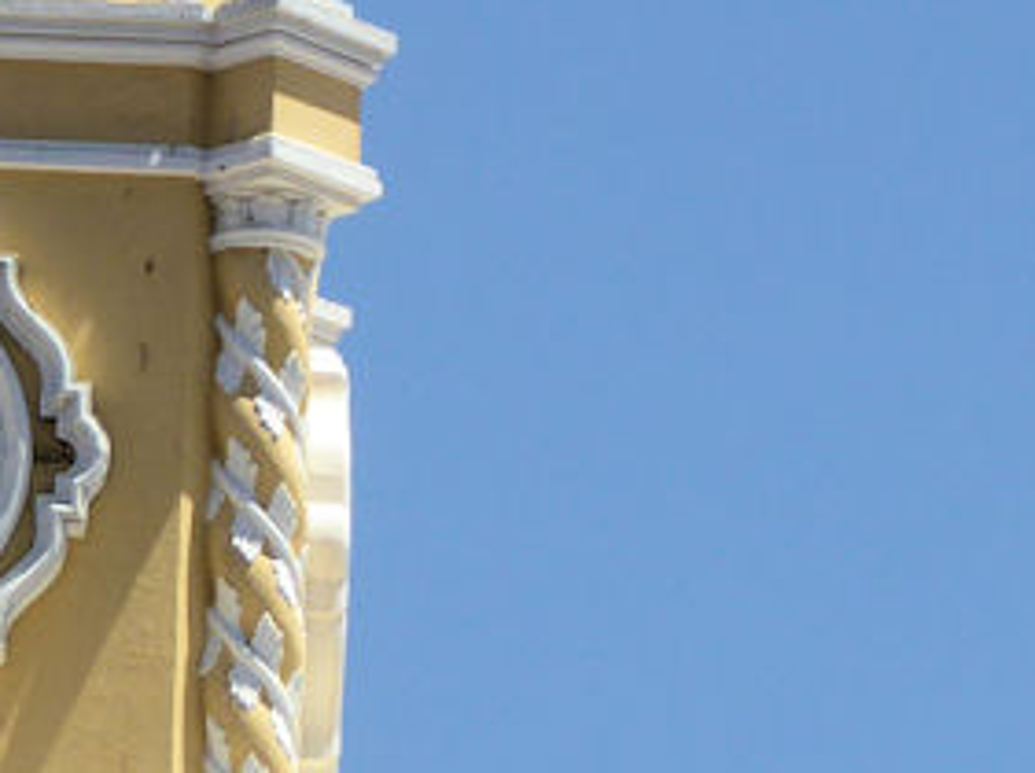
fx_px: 11497
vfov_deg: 3.9
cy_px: 173
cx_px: 431
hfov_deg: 5.2
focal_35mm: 385
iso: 100
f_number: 4.9
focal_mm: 16.1
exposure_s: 1/640
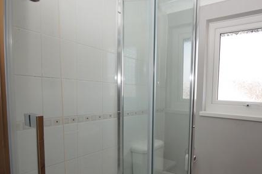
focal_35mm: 22
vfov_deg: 56.7
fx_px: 160
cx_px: 180
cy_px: 104
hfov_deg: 75.5
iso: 100
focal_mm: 10
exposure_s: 1/100
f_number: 4
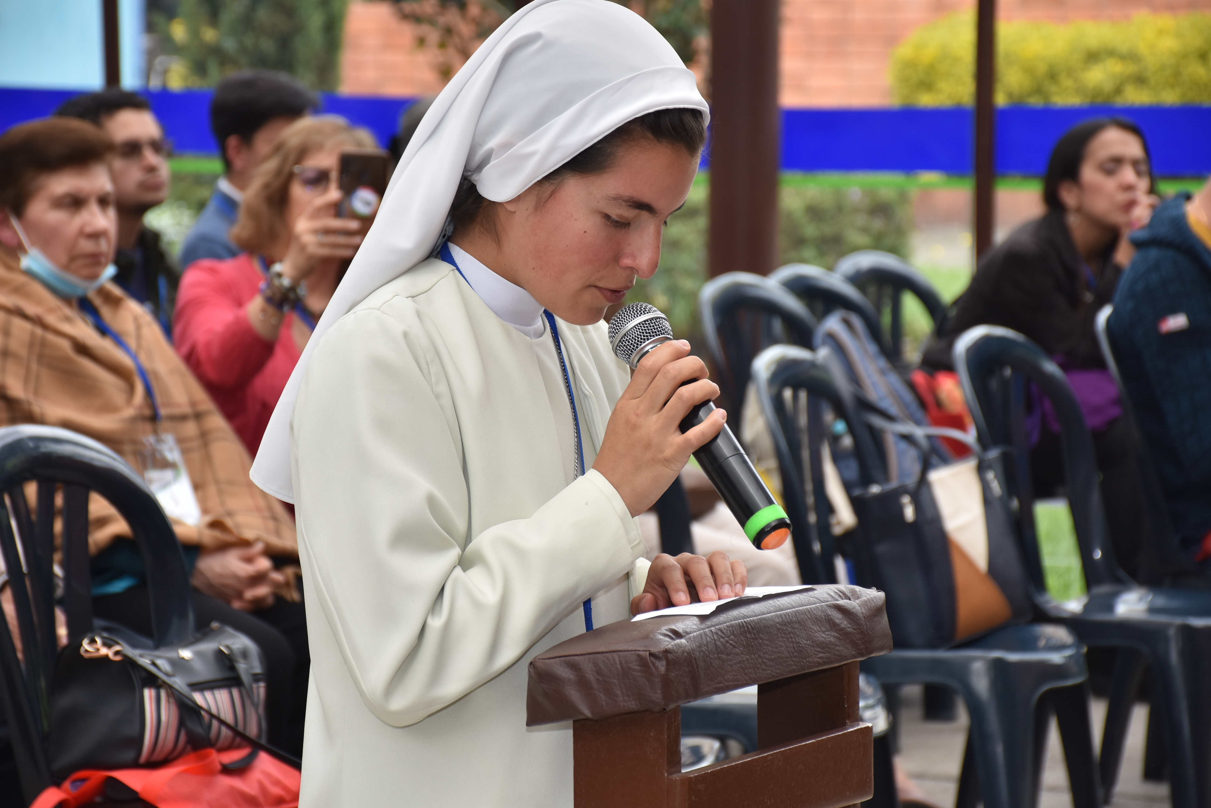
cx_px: 606
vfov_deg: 9.2
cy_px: 404
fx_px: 5047
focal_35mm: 150
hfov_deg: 13.7
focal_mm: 100
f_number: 7.1
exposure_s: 1/160
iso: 125
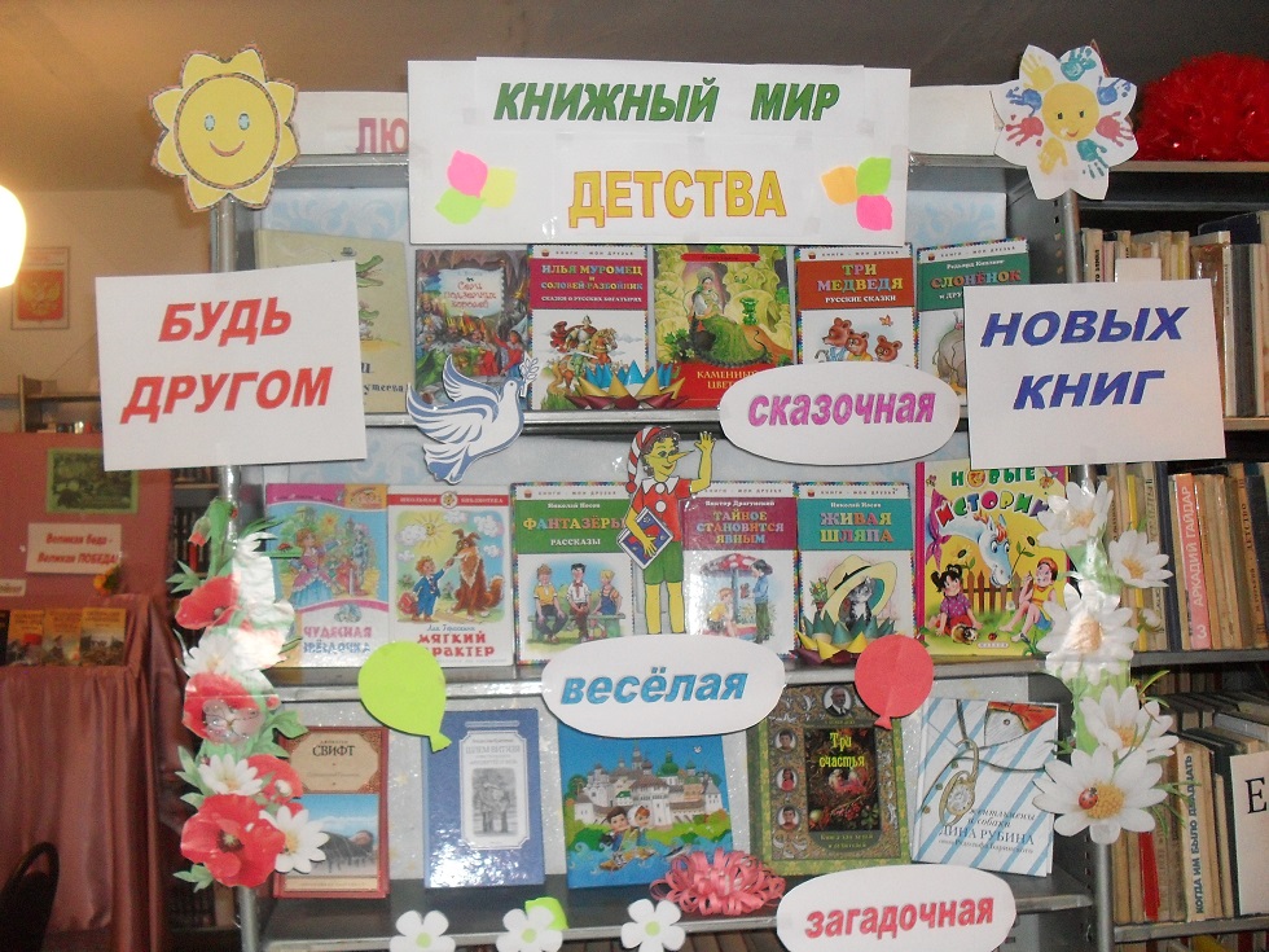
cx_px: 634
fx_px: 1393
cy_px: 476
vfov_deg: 37.7
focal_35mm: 38
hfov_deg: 49.0
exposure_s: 1/45
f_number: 2.8
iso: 200
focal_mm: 6.3
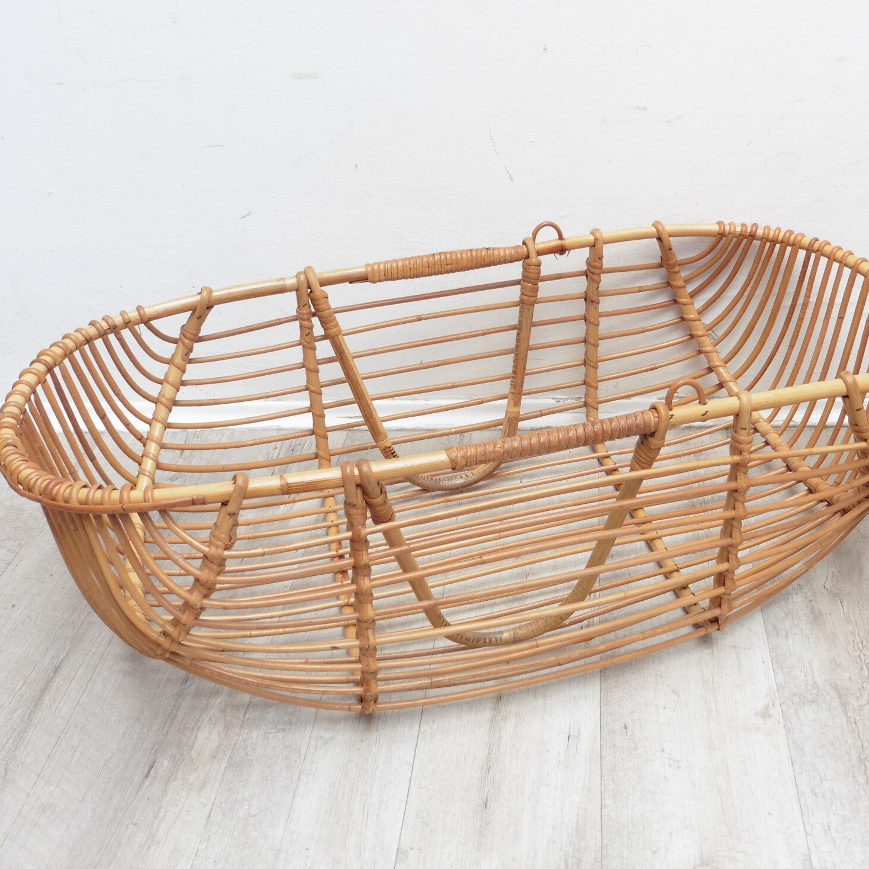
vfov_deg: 44.9
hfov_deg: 44.7
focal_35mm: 37
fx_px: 1051
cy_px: 443
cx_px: 517
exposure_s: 1/80
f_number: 3.6
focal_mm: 5.4
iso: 100
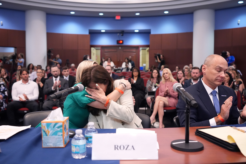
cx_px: 123
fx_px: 239
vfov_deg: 37.8
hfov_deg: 54.4
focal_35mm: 35
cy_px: 82
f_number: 2.8
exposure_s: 1/320
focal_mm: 35
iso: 5000
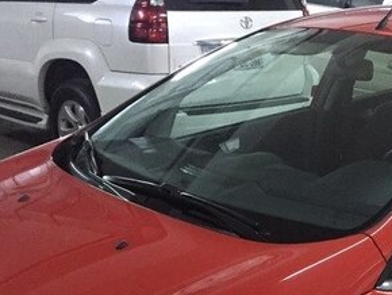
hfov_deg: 28.5
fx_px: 748
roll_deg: -3.6
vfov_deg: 21.1
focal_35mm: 66
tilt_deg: -24.4
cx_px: 334
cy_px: 327
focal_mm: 4.15
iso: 250
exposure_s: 1/17
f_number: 2.2
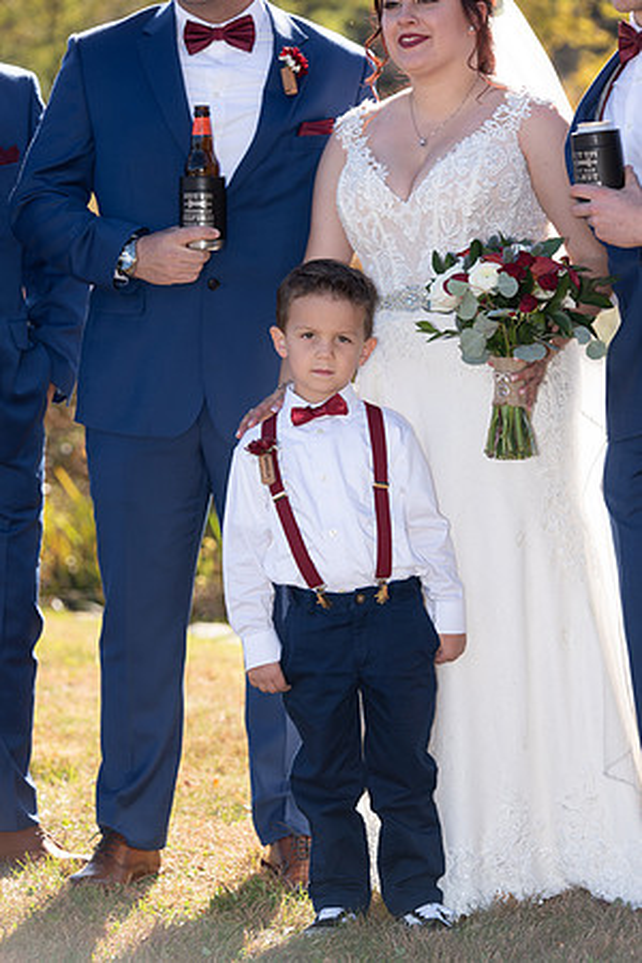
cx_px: 321
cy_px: 482
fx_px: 3210
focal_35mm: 120
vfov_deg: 17.1
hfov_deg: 11.4
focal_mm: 120
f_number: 5
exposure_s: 1/250
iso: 80
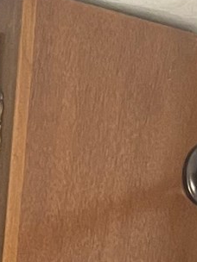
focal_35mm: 197
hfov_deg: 6.7
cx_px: -441
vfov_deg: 7.6
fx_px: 1495
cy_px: 980
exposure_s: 1/61
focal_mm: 5.7
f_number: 1.5
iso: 125
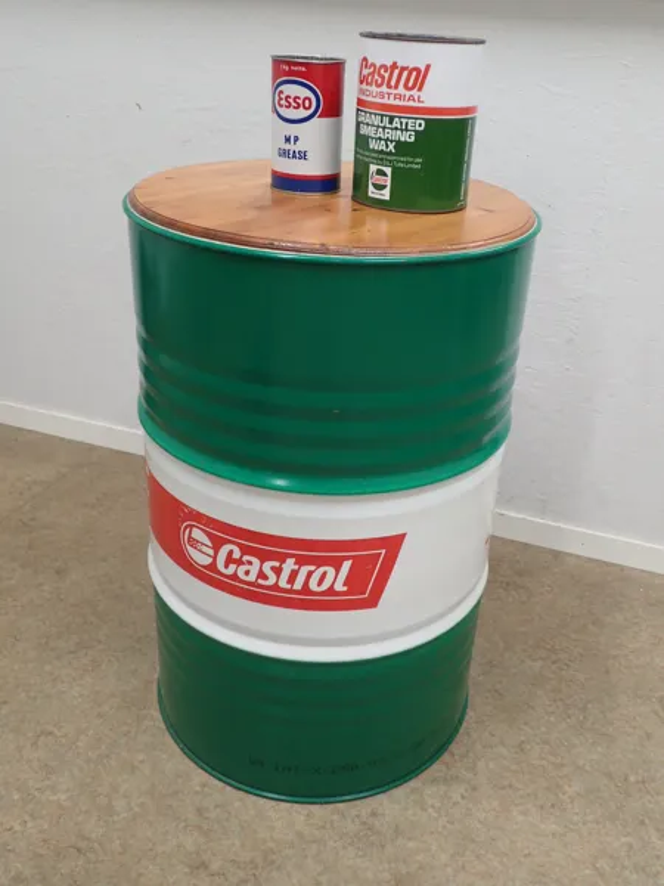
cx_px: 332
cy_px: 443
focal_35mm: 32
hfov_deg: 44.2
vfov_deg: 56.8
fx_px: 818
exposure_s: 1/50
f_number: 2.4
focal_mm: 5.87
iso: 200
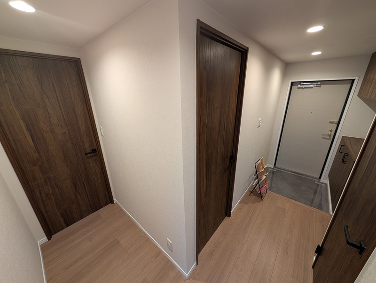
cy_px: 142
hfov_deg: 110.5
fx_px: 131
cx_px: 188
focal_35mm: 12
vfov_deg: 94.6
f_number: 1.7
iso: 107
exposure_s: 1/31.1
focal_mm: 2.02
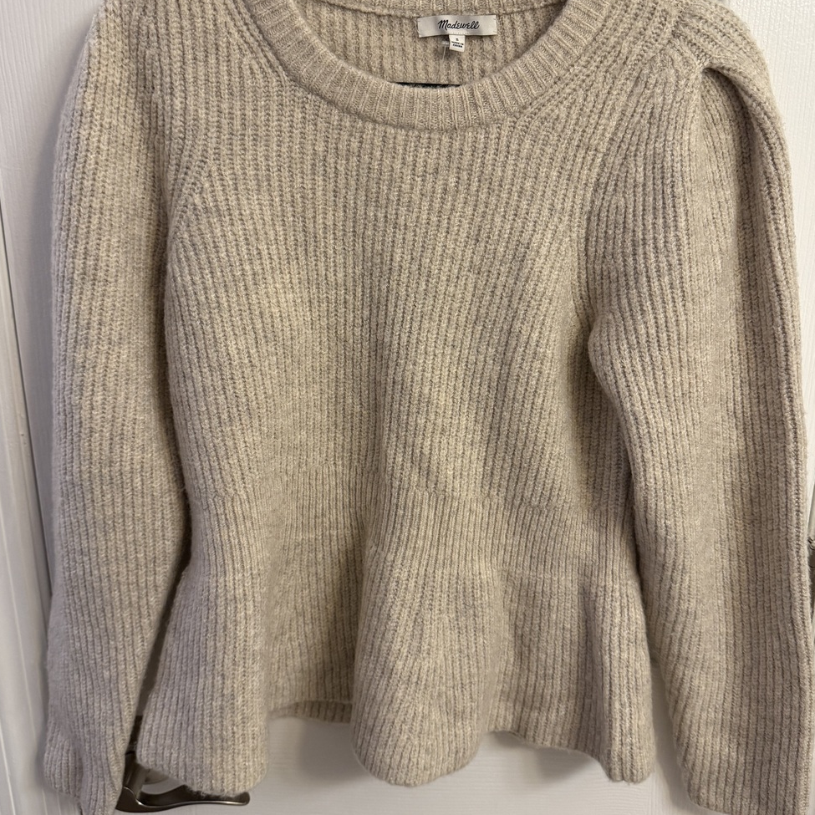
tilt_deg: -15.1
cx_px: 412
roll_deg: -0.8
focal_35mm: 29
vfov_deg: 55.6
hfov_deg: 55.6
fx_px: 772
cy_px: 399
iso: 320
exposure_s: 1/60
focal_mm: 6.76
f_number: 1.78
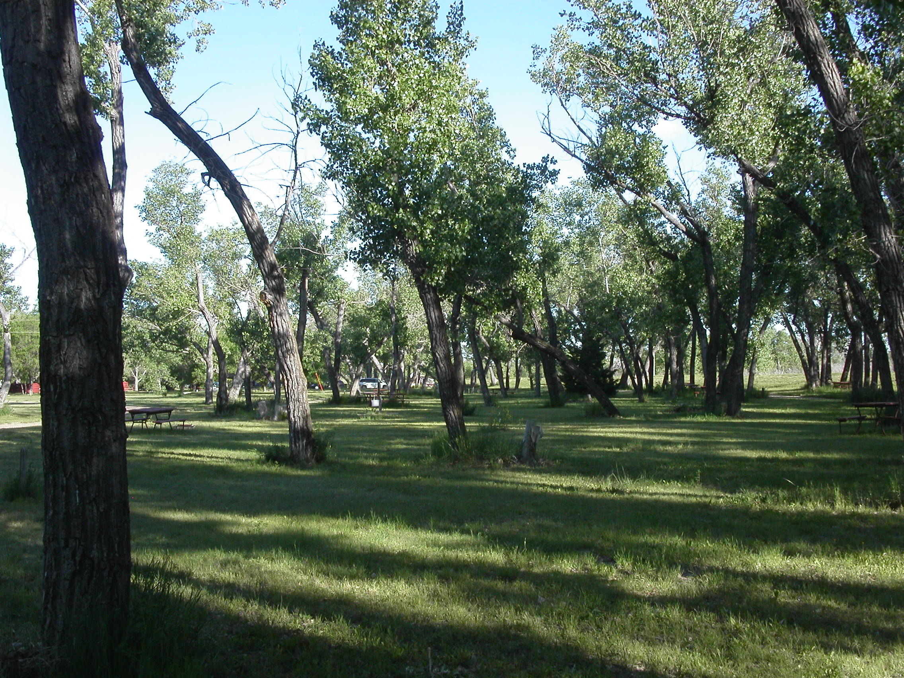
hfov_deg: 49.0
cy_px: 339
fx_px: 992
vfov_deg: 37.7
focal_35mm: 38
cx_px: 452
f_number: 8
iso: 100
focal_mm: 7.8
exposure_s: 1/90
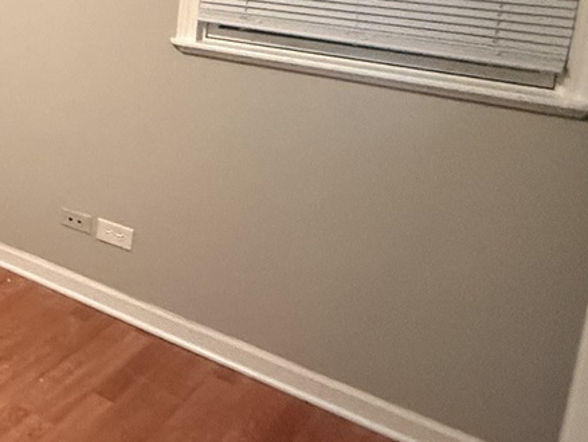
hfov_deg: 28.8
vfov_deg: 29.5
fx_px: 782
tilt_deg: -8.7
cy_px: 3
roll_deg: -0.5
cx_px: -264
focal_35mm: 46
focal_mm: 2.22
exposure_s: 1/60
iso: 800
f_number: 2.2
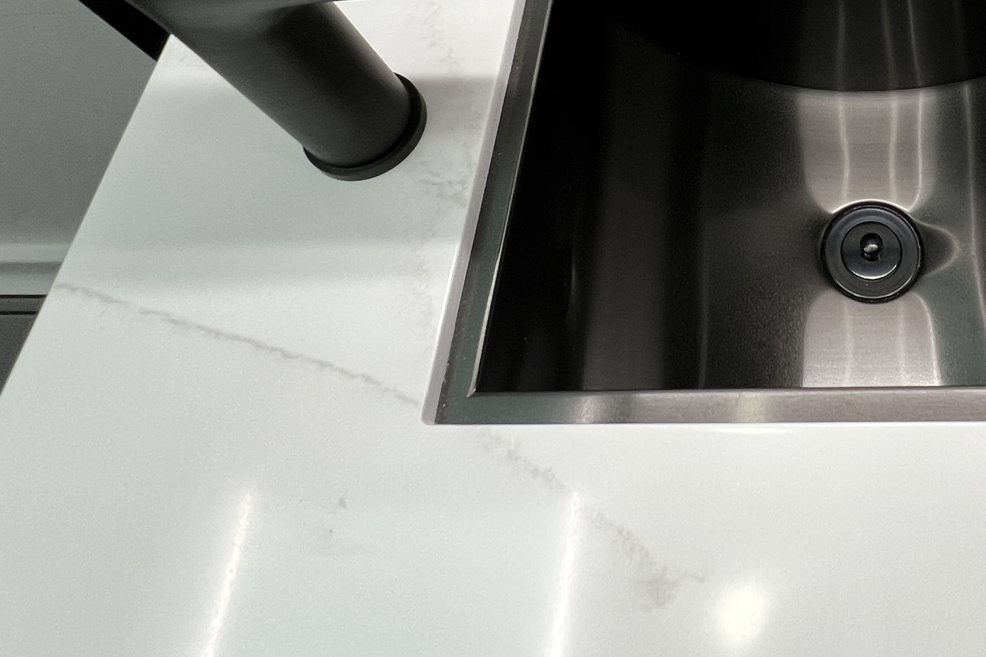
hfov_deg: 54.7
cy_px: 4
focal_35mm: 31
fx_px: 849
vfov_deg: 37.8
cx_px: 834
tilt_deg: -59.7
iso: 80
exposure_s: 1/99
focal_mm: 1.57
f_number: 1.8
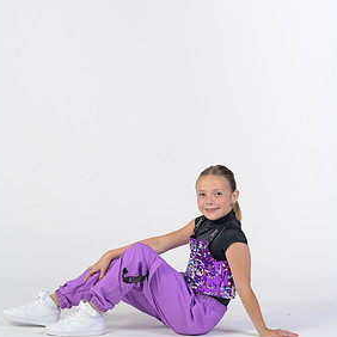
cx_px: 164
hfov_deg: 11.7
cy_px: 154
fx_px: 1641
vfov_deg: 11.7
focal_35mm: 149
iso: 400
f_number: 6.3
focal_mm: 110
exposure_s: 1/160
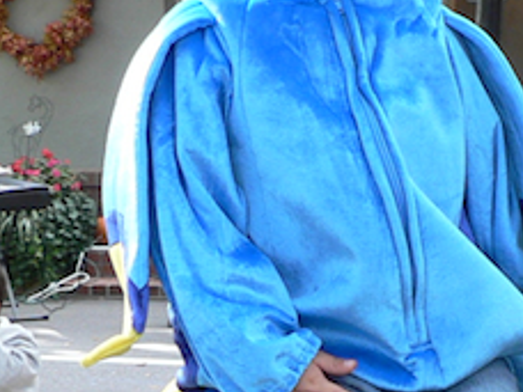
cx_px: 321
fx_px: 1194
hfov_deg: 24.7
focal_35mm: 79
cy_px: 121
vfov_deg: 18.6
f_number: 2.8
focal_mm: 6
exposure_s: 1/40
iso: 80
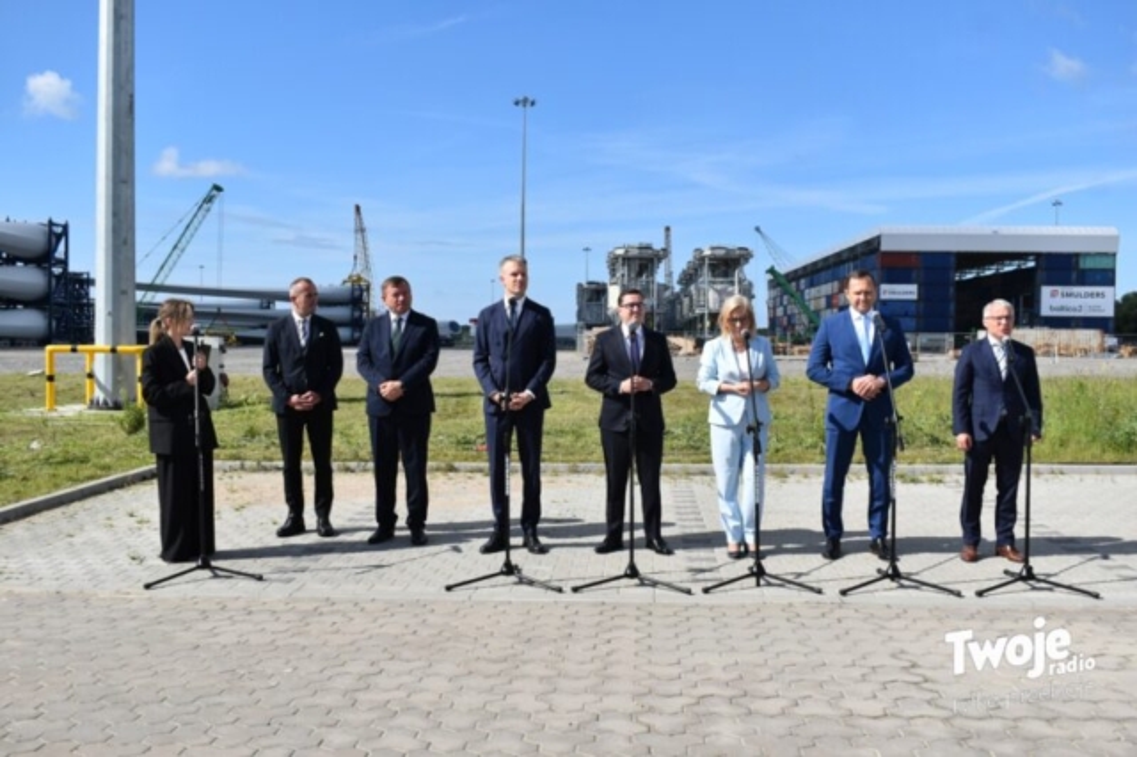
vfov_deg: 38.3
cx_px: 568
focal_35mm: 34
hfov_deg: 55.1
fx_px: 1089
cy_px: 378
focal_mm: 23
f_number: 7.1
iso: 400
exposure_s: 1/1600
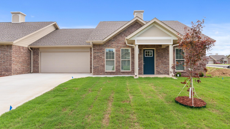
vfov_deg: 49.2
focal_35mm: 23
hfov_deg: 78.3
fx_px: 141
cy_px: 61
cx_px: 116
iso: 200
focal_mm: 14.1
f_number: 14
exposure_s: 1/160
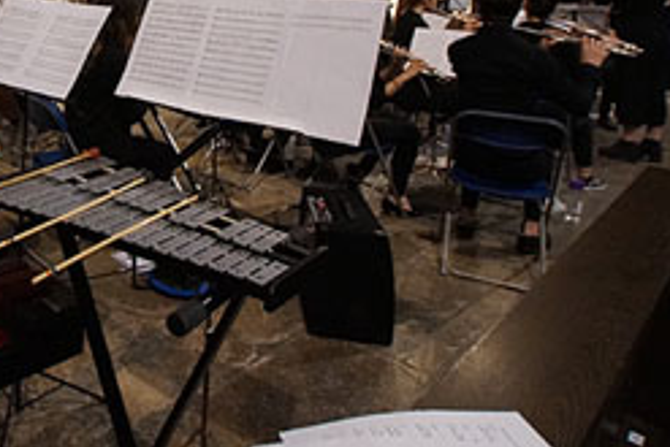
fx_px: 652
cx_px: 90
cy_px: 16
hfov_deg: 49.5
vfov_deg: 34.9
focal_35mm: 35
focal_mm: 12
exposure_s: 1/25
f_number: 4.5
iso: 3200
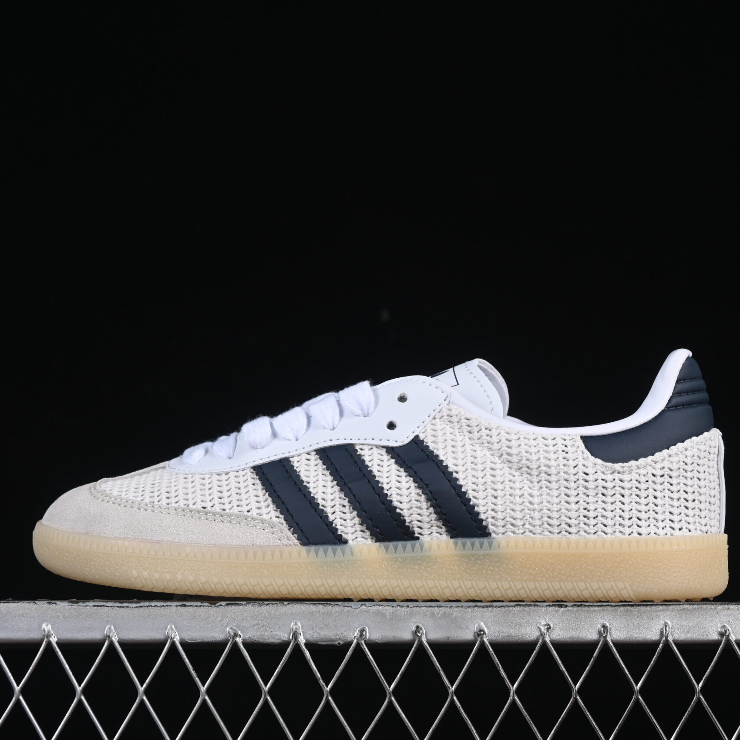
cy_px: 370
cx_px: 400
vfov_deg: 18.1
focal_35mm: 96
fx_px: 2322
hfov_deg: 18.1
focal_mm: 50
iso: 160
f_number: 8
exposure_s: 1/80
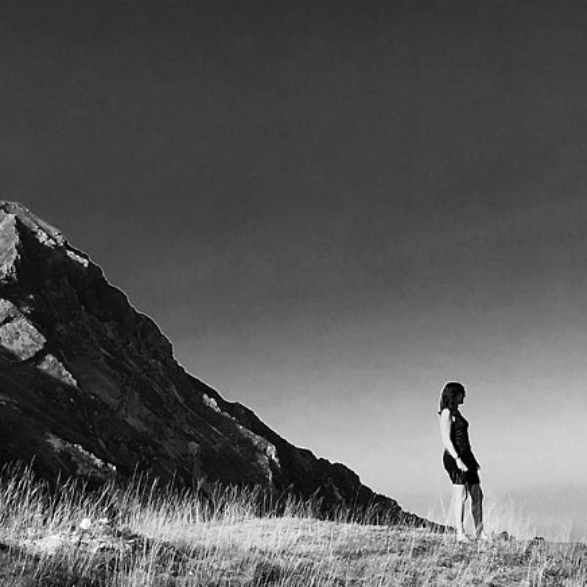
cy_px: 211
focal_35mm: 94
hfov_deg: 18.5
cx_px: 236
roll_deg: +3.8
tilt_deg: +9.8
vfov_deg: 18.5
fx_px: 1803
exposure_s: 1/1570
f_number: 2.2
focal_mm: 4.15
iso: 25
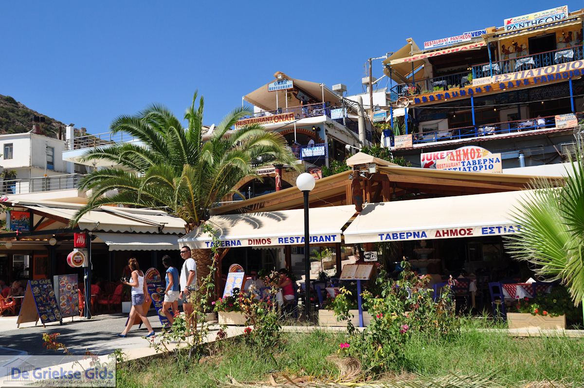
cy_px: 194
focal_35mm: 38
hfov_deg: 51.3
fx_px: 608
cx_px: 292
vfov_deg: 35.4
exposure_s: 1/500
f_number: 9
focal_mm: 25
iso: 200
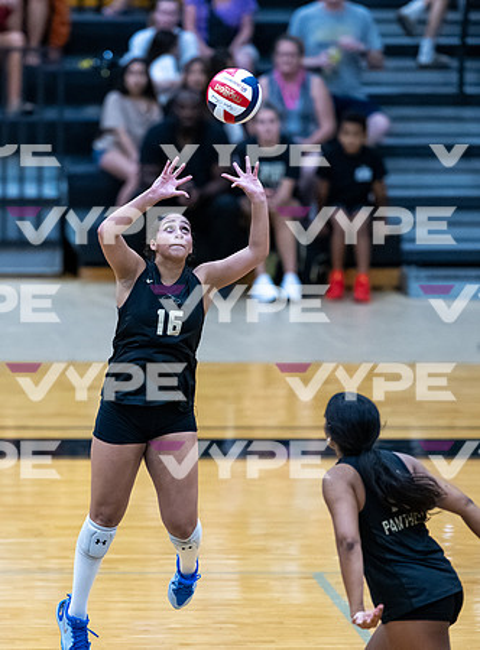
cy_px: 337
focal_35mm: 308
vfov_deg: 6.5
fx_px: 5759
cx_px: 110
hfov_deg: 4.8
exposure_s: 1/1600
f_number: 2
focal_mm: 200
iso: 3200
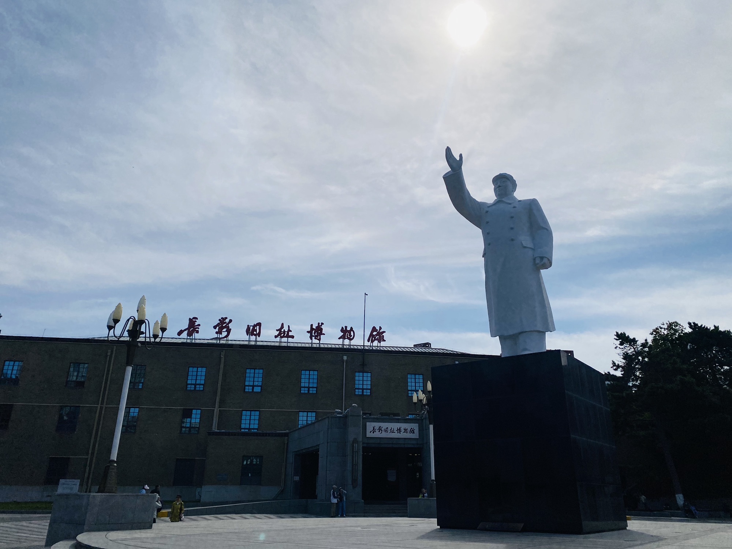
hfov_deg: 67.3
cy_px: 274
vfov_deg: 53.1
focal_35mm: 26
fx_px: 550
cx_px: 366
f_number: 1.8
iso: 40
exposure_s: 1/14286
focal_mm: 4.25
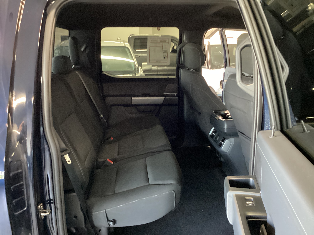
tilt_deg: -15.7
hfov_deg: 58.4
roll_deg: +1.1
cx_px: 157
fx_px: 281
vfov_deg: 45.4
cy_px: 118
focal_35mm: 31
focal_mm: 3.3
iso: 640
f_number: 2.4
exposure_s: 1/20
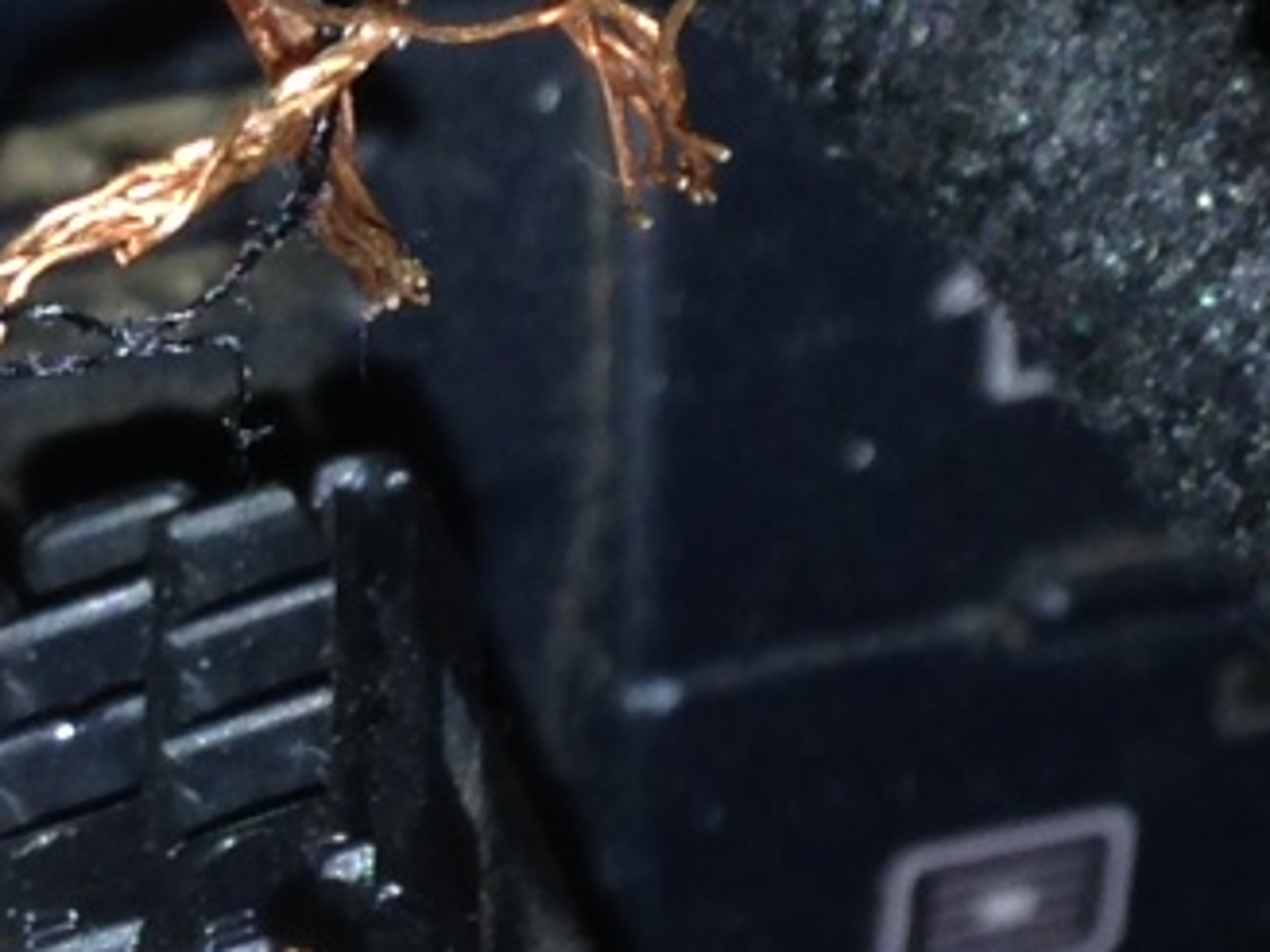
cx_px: -368
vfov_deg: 7.2
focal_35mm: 206
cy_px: 182
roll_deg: -5.2
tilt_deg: -42.4
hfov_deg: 9.4
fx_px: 7558
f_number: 2.4
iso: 50
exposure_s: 1/37
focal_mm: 4.12
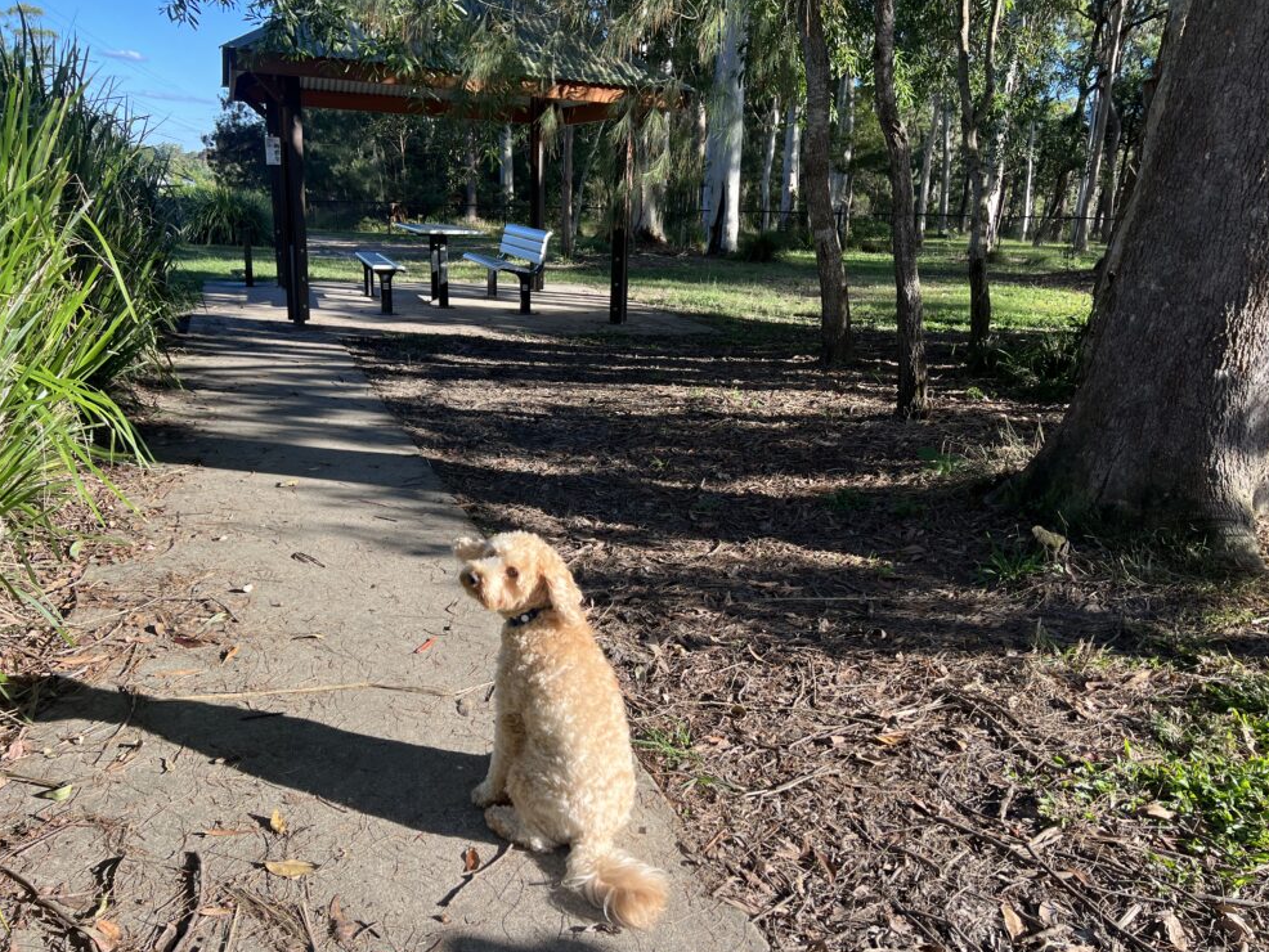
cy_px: 468
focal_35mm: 27
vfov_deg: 51.4
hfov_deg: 65.3
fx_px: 990
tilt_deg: -15.0
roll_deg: -2.4
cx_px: 628
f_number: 1.5
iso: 50
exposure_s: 1/909
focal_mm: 5.7
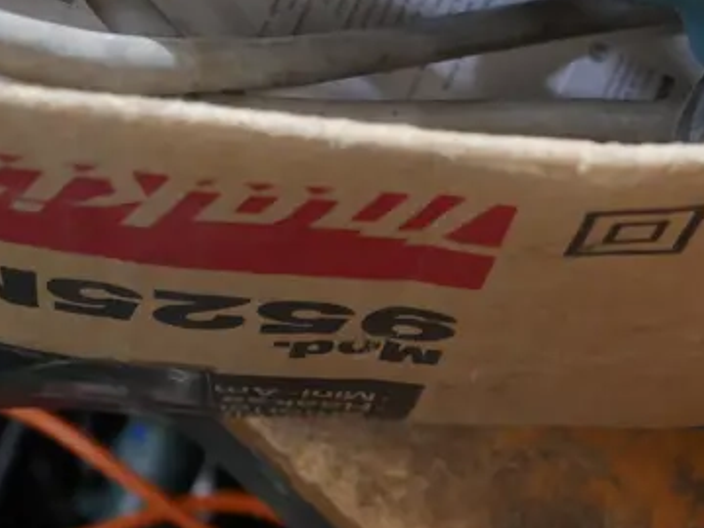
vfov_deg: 15.4
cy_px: -171
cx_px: 462
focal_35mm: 91
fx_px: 1851
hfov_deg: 21.5
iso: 1000
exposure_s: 1/60
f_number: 3.6
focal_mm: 16
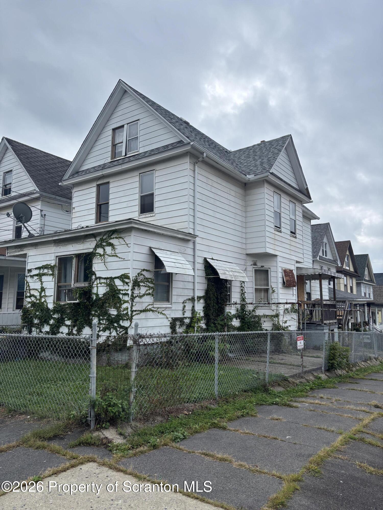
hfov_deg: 53.1
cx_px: 192
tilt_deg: +8.2
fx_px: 384
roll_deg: -0.6
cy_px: 255
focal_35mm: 26
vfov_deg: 67.3
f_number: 1.6
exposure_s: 1/2398
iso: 50
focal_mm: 5.96
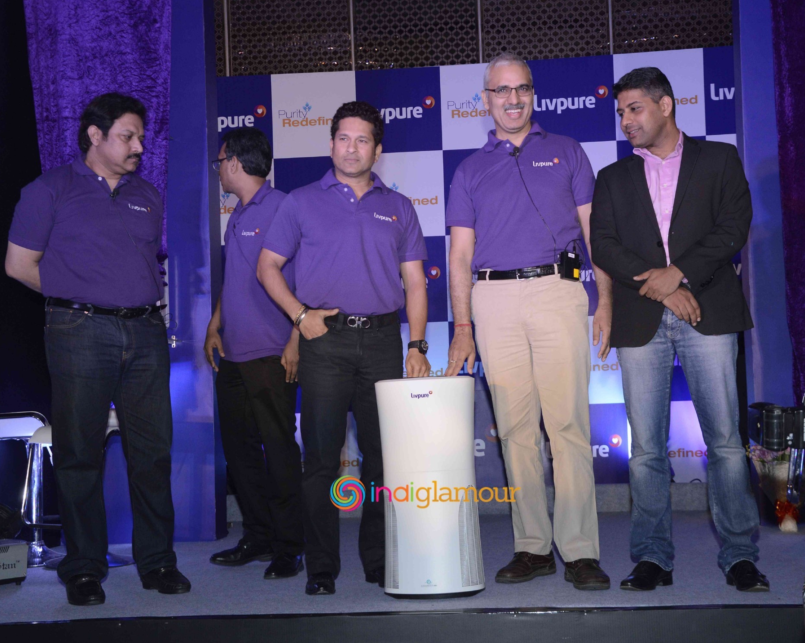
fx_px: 1215
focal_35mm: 51
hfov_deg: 36.7
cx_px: 425
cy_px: 322
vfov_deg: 29.7
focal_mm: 30
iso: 800
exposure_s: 1/200
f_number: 6.3
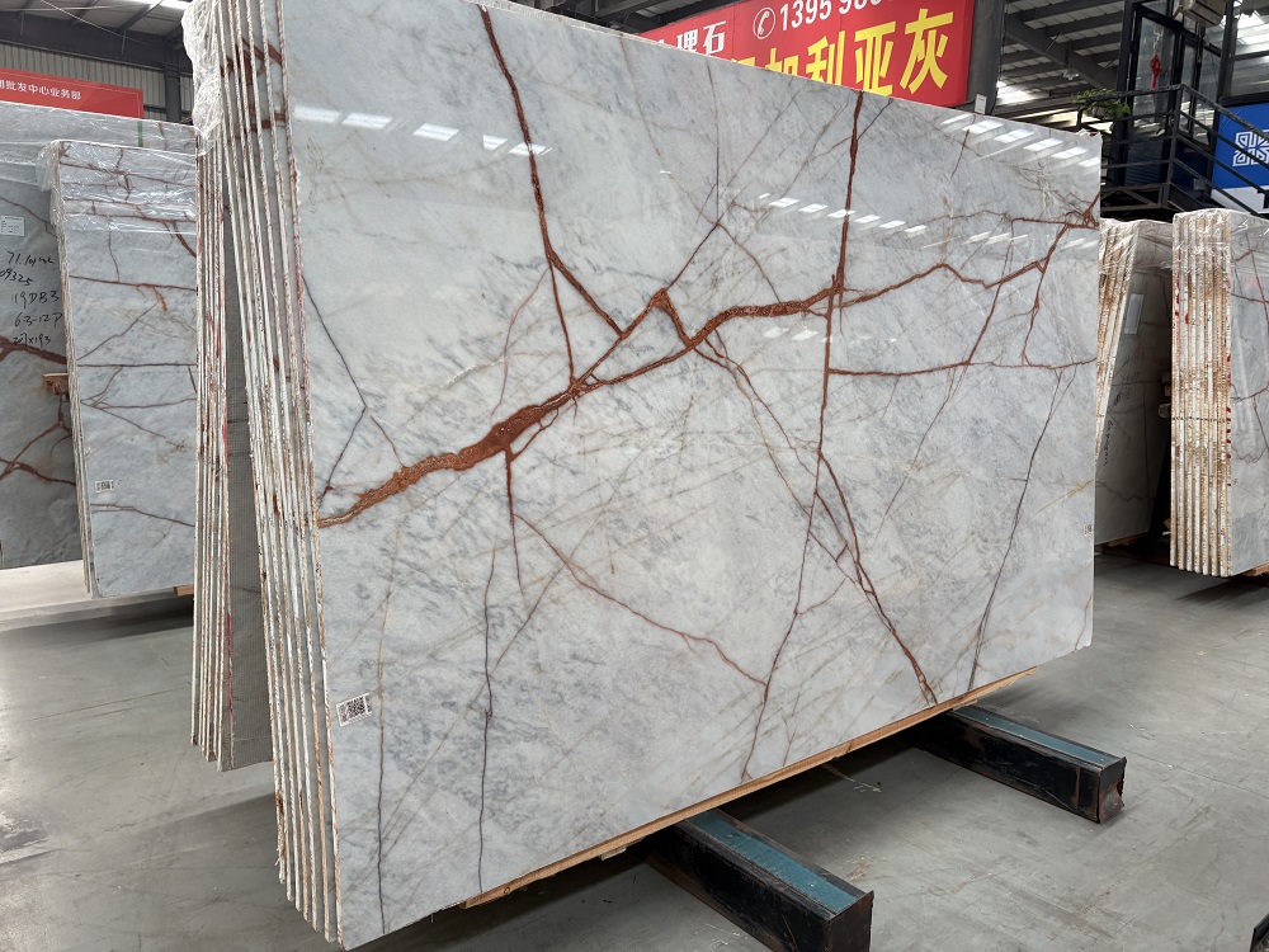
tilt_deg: -9.3
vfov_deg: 53.1
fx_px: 953
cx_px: 634
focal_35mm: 26
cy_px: 476
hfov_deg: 67.3
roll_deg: -1.6
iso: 50
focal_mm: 5.96
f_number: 1.6
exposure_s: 1/122
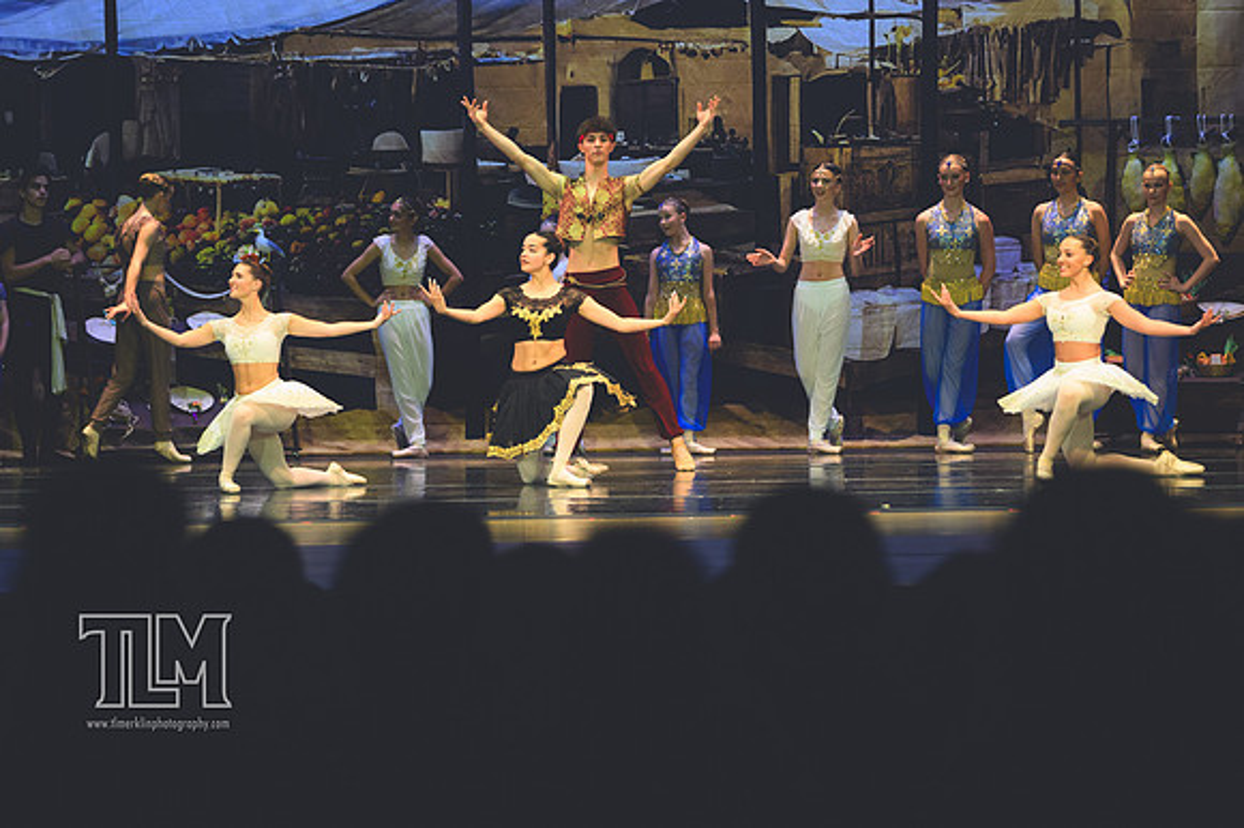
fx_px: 5698
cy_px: 414
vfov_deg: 8.3
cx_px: 622
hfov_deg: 12.5
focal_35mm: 165
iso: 2200
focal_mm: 110
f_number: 2.8
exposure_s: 1/500
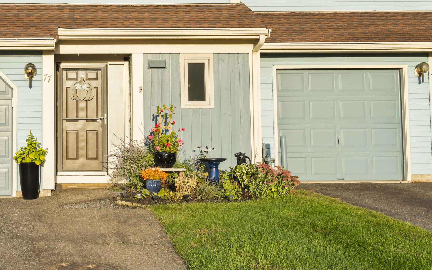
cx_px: 69
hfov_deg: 31.8
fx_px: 730
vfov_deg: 20.7
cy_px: 56
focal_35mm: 62
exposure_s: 1/60
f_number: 8
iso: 200
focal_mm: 35
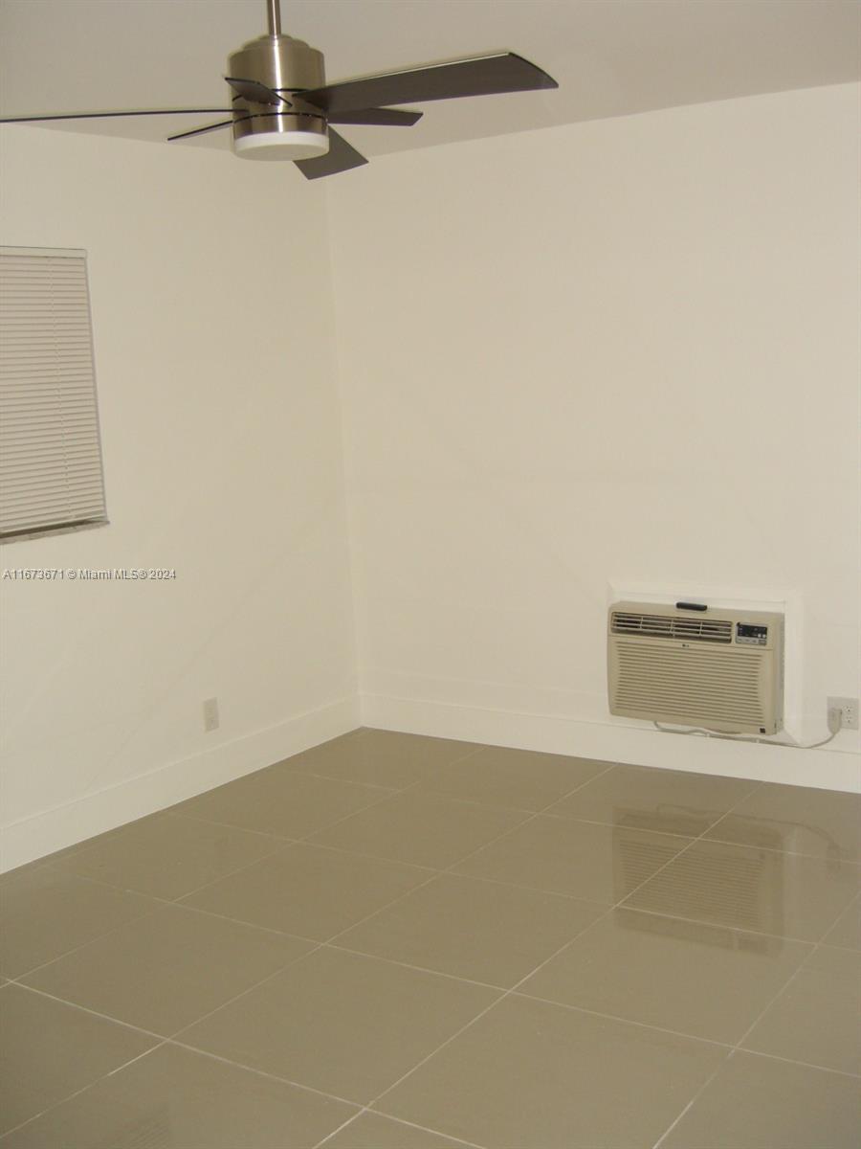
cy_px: 574
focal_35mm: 38
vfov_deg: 49.0
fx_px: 1260
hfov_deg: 37.7
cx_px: 430
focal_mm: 7.9
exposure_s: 1/60
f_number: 2.8
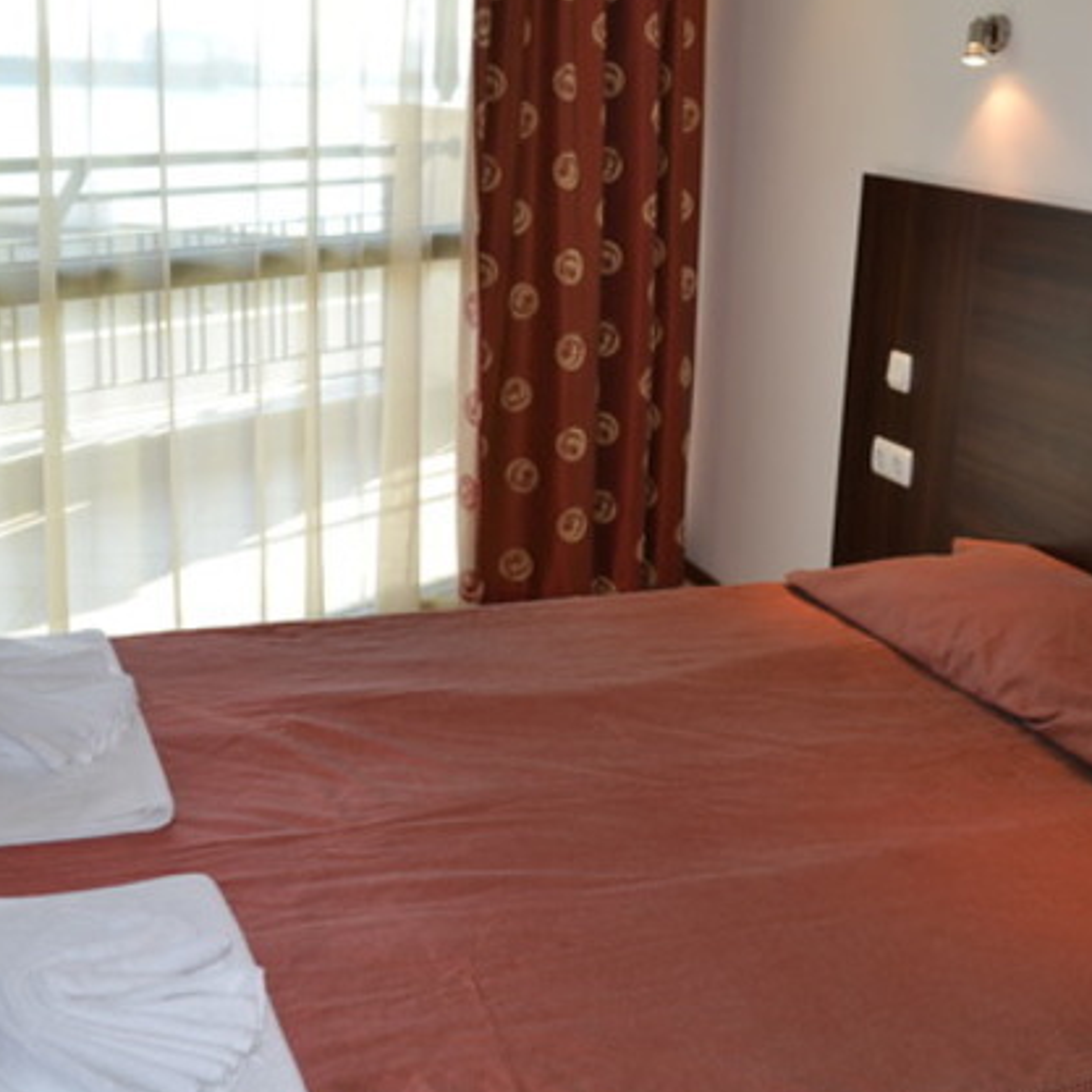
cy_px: 490
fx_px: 1570
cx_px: 615
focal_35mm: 44
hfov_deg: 38.3
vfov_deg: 38.3
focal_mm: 18
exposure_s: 1/125
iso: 180
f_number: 4
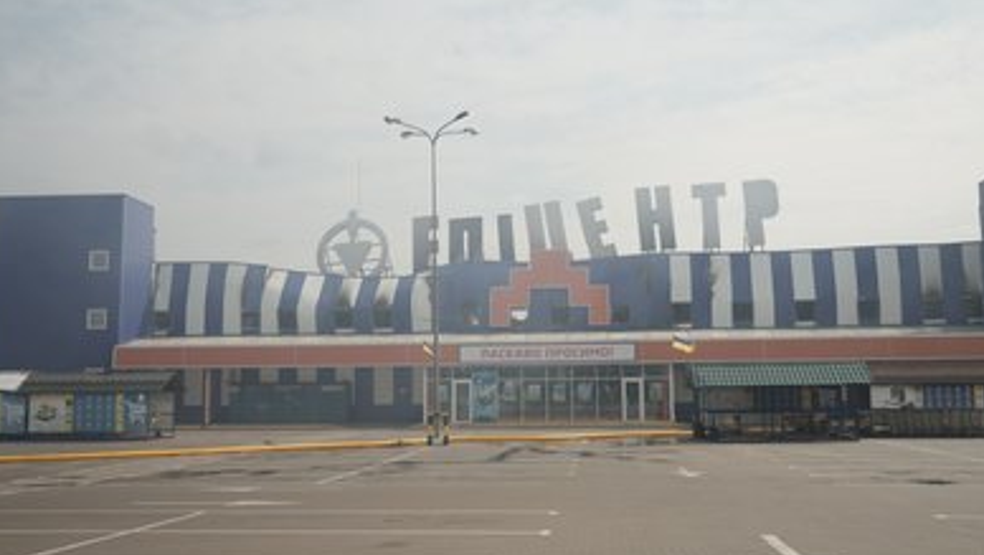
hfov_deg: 49.4
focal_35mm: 41
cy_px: 278
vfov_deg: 29.1
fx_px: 1071
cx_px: 484
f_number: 5.6
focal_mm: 38
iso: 125
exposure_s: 1/125
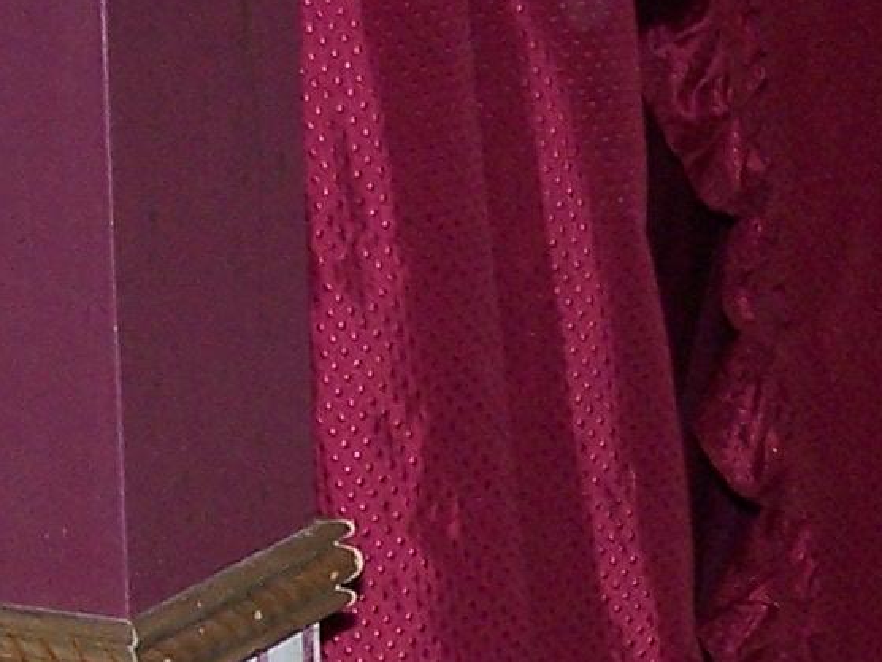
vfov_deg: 8.3
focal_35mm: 176
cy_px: 813
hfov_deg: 11.1
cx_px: 899
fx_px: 4484
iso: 140
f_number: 2.8
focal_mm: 6.3
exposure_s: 1/60
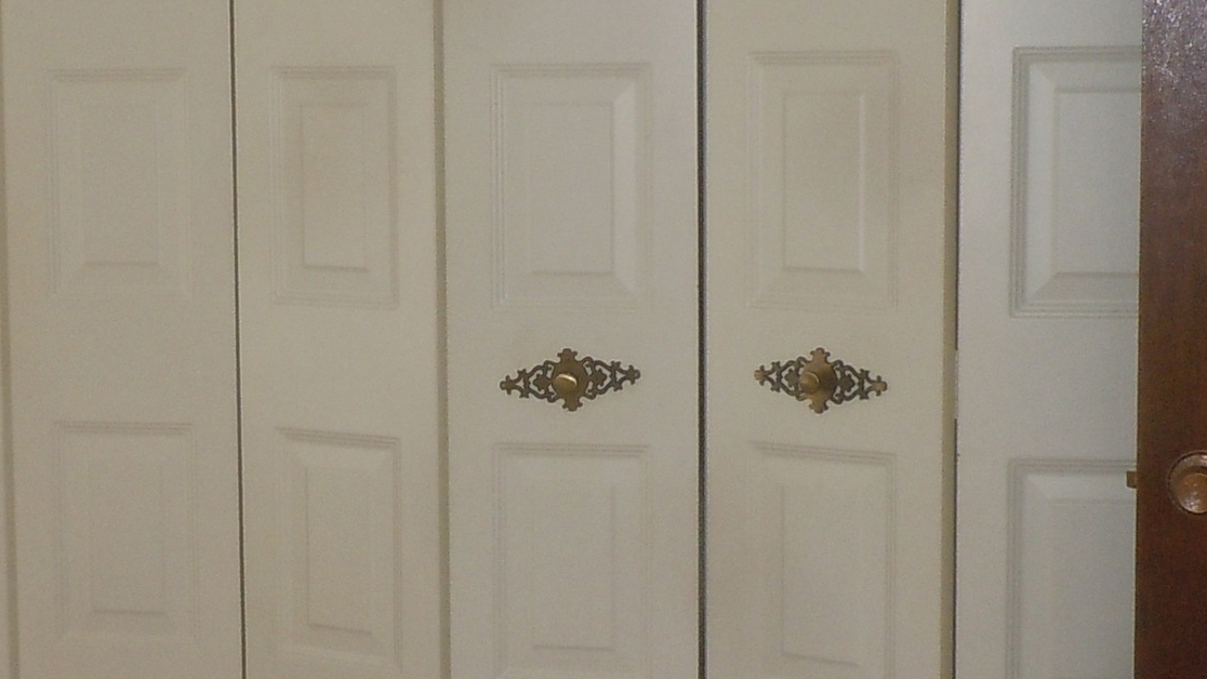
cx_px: 326
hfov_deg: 25.1
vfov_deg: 14.4
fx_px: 2689
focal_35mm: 84
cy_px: 341
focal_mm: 5
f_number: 3.7
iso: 200
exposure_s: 1/25
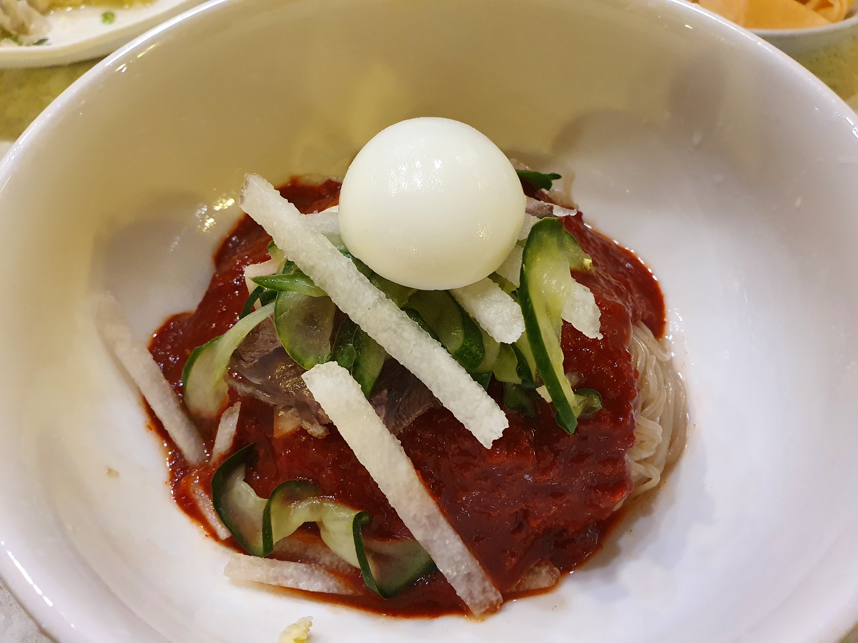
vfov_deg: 53.1
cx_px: 429
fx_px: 644
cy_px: 322
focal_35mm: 26
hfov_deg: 67.3
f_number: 2.4
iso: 640
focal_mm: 4.32
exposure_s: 1/40
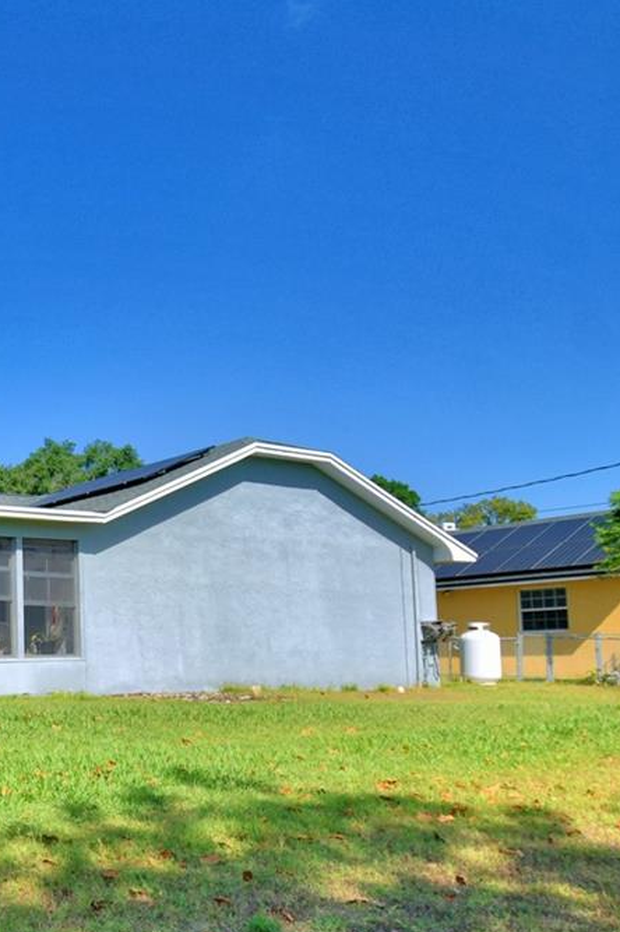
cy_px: 599
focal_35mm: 36
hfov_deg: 31.5
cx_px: -105
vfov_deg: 52.4
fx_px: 931
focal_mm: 10
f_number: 4.5
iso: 100
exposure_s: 1/1600
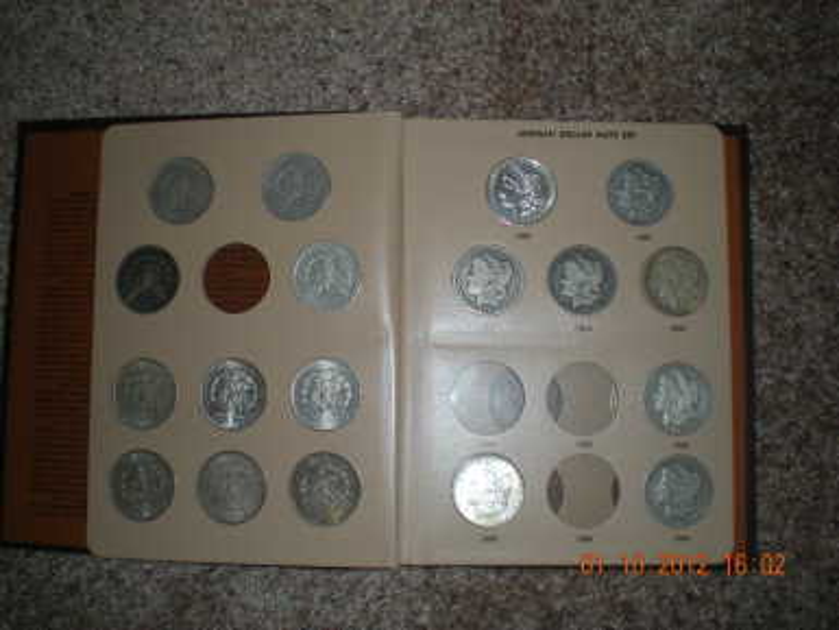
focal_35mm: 38
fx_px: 921
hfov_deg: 49.0
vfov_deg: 37.7
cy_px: 315
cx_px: 420
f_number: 3.1
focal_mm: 6.3
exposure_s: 1/60
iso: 64
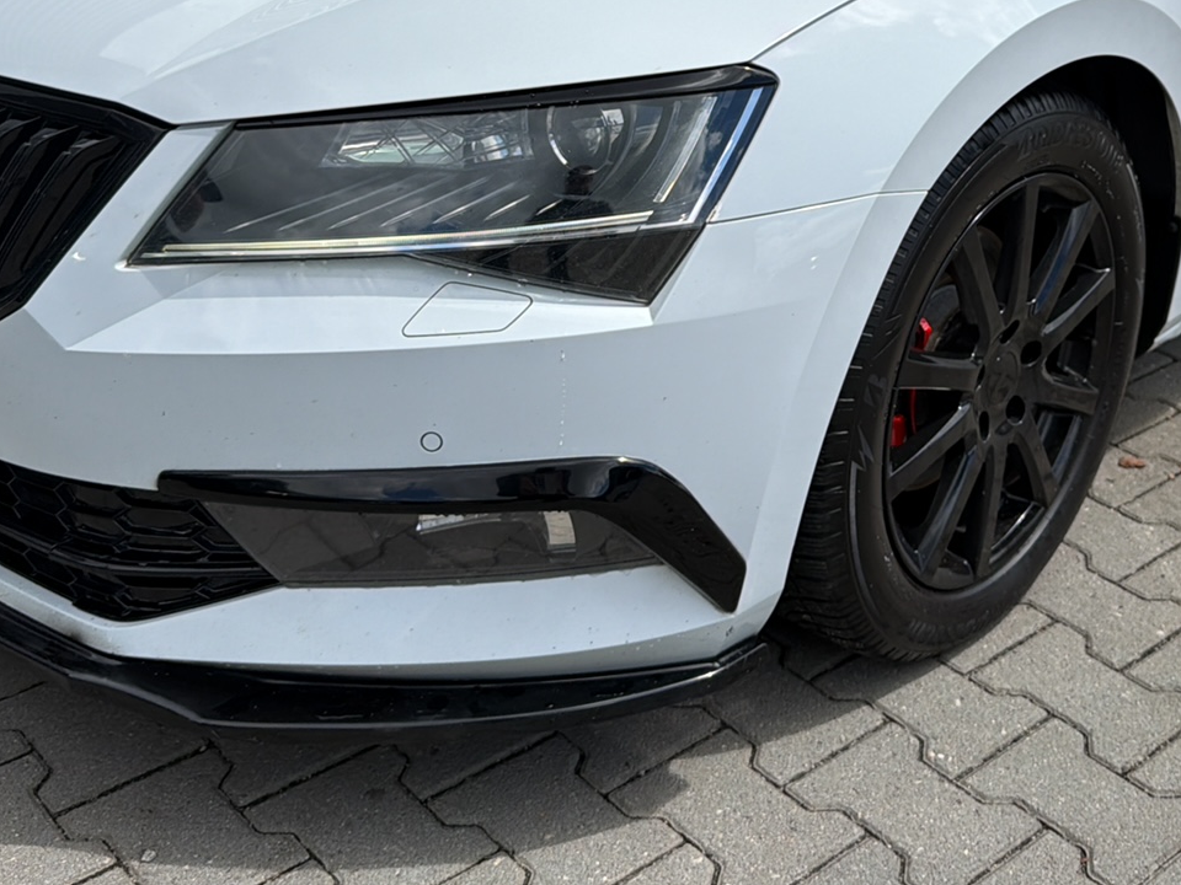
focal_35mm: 48
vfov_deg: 29.3
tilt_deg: -17.0
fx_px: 1638
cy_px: 130
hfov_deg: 39.5
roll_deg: -2.4
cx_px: 702
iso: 80
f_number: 1.78
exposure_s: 1/2304
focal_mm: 6.76
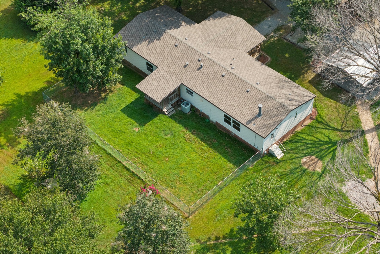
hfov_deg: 27.7
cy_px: 118
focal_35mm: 73
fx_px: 771
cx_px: 190
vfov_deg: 18.7
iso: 100
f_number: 2.8
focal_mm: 19.4
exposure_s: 1/730
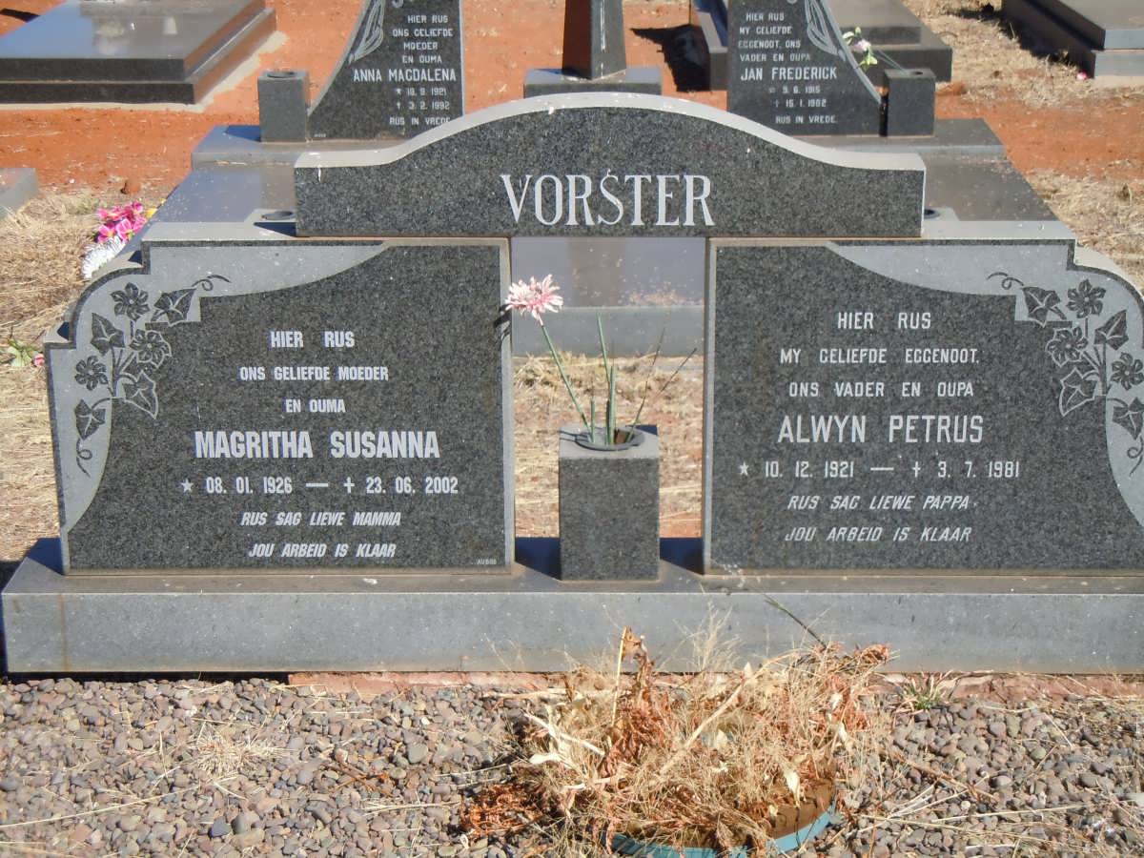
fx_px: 2247
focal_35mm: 68
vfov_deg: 21.6
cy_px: 429
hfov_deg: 28.6
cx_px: 572
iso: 200
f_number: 8.2
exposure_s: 1/320
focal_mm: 12.2
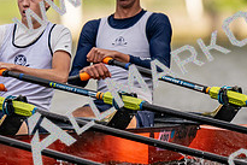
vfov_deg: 0.8
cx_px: -76
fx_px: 11644
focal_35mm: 1696
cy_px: 55
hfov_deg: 1.2
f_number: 4
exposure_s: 1/2500
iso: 280
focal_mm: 600
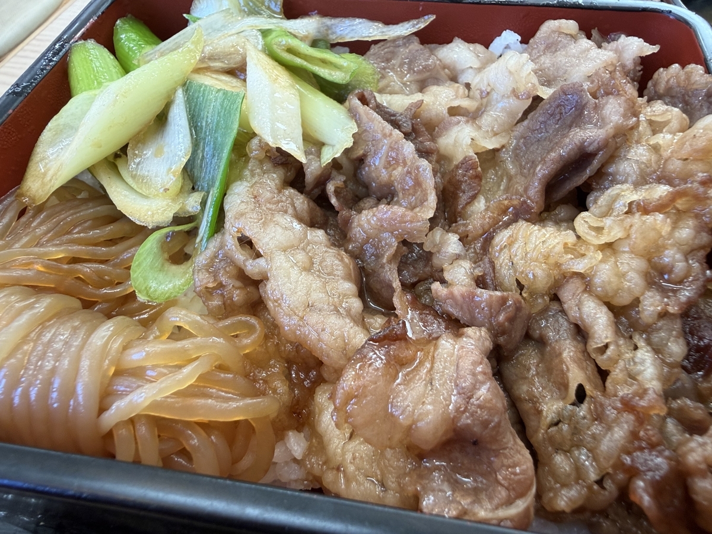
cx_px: 356
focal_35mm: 25
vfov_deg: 54.9
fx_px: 514
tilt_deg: -53.0
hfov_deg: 69.4
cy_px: 267
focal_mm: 2.22
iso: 125
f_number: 2.2
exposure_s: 1/120
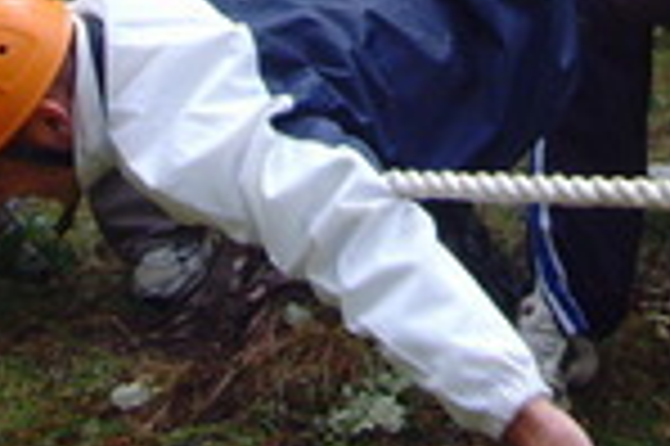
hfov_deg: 15.0
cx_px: 477
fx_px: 2528
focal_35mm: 136
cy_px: -286
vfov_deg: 9.7
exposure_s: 1/45
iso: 160
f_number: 3.5
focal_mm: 6.6
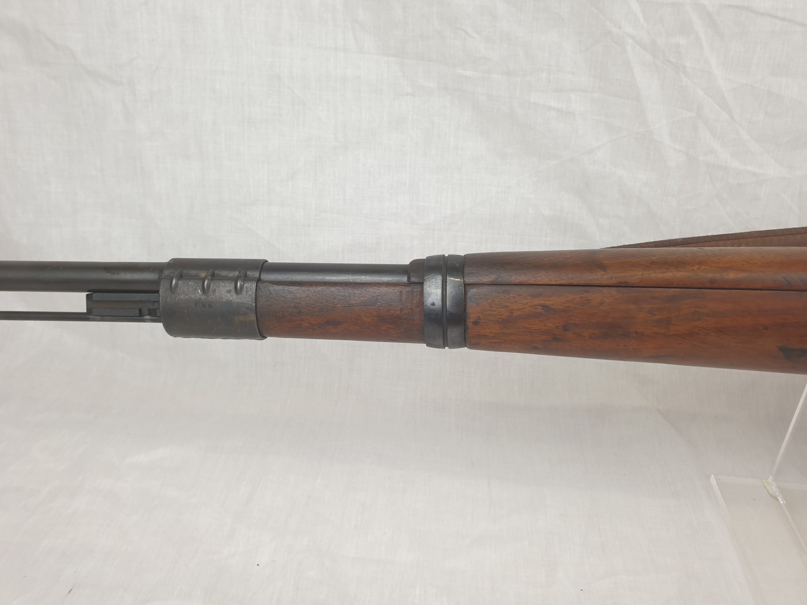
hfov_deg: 67.3
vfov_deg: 53.1
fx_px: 606
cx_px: 404
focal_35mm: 26
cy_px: 302
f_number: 2.4
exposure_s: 1/50
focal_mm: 4.3
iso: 50
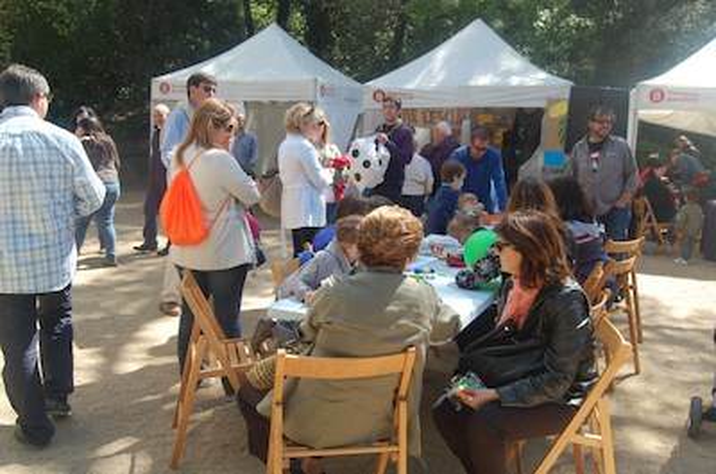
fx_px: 655
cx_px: 358
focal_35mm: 33
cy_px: 237
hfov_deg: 57.3
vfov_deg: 39.8
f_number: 7.1
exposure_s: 1/200
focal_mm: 22
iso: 200
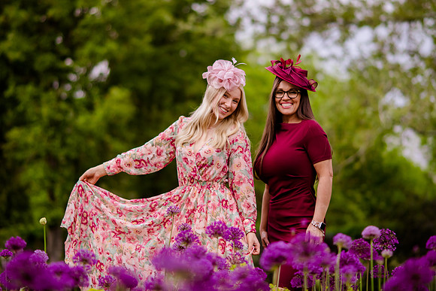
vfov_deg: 11.1
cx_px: 204
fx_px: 1493
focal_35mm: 123
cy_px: 120
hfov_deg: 16.6
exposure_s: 1/200
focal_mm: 105
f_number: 2
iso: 800
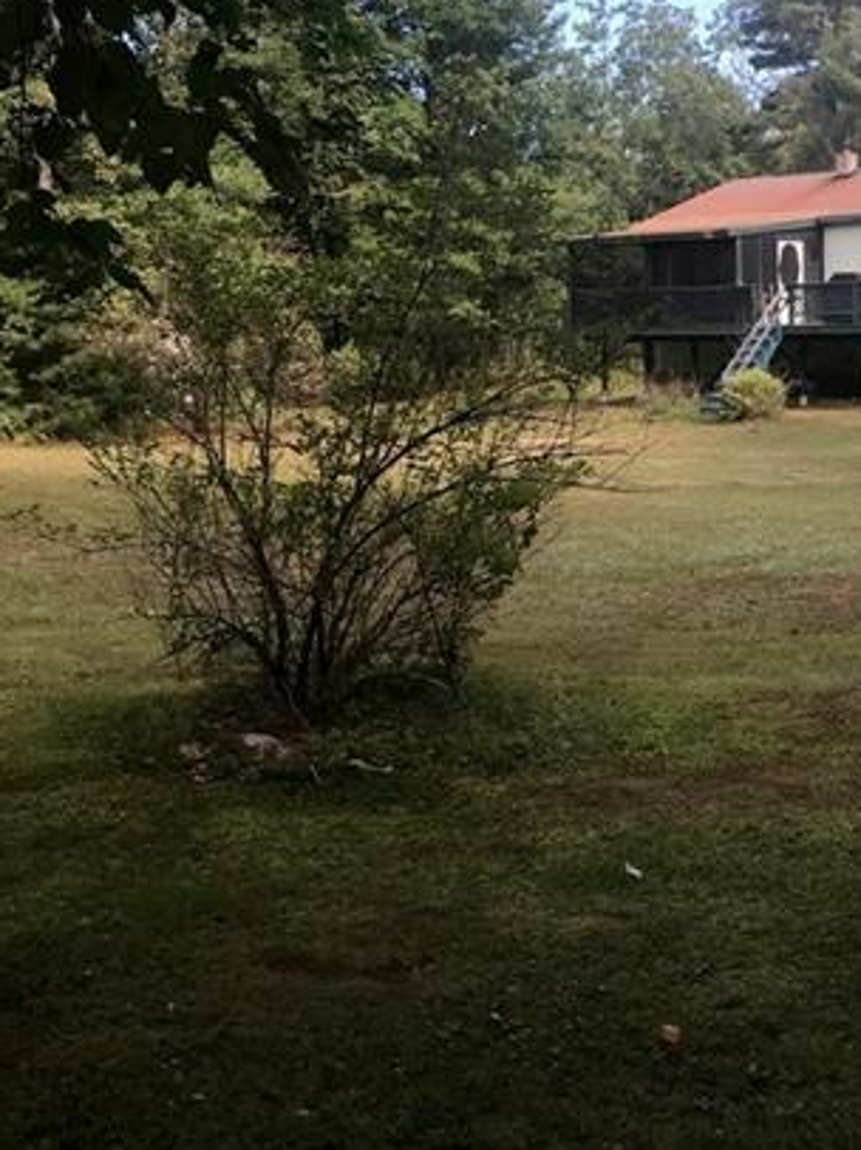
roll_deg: +0.1
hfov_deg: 26.4
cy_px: 391
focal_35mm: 53
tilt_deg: -1.6
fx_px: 1760
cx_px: 807
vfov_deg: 35.9
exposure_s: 1/577
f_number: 1.8
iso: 20
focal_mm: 3.99
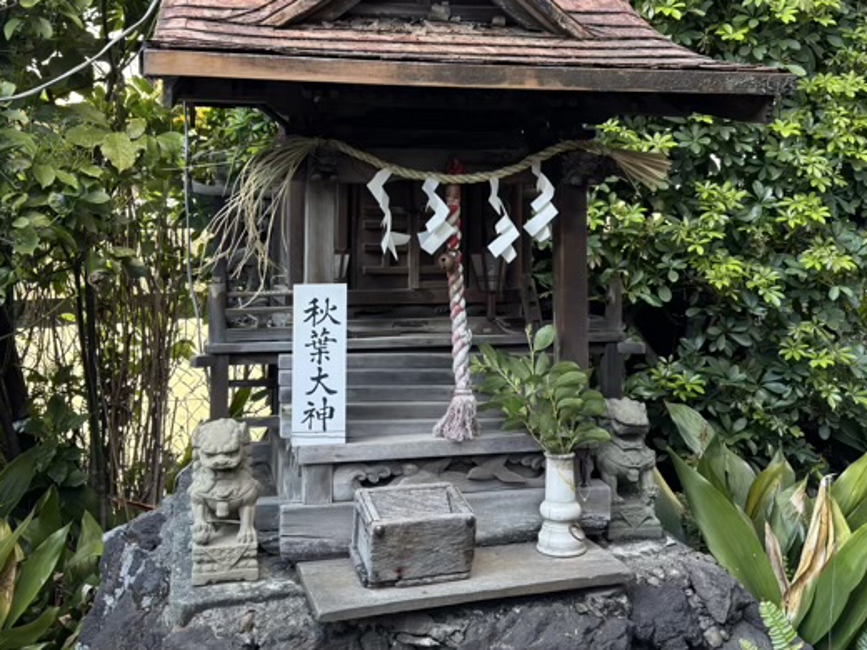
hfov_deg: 52.6
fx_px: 877
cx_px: 415
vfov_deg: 40.2
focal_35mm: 35
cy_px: 216
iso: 80
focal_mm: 5.96
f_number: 1.6
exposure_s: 1/121
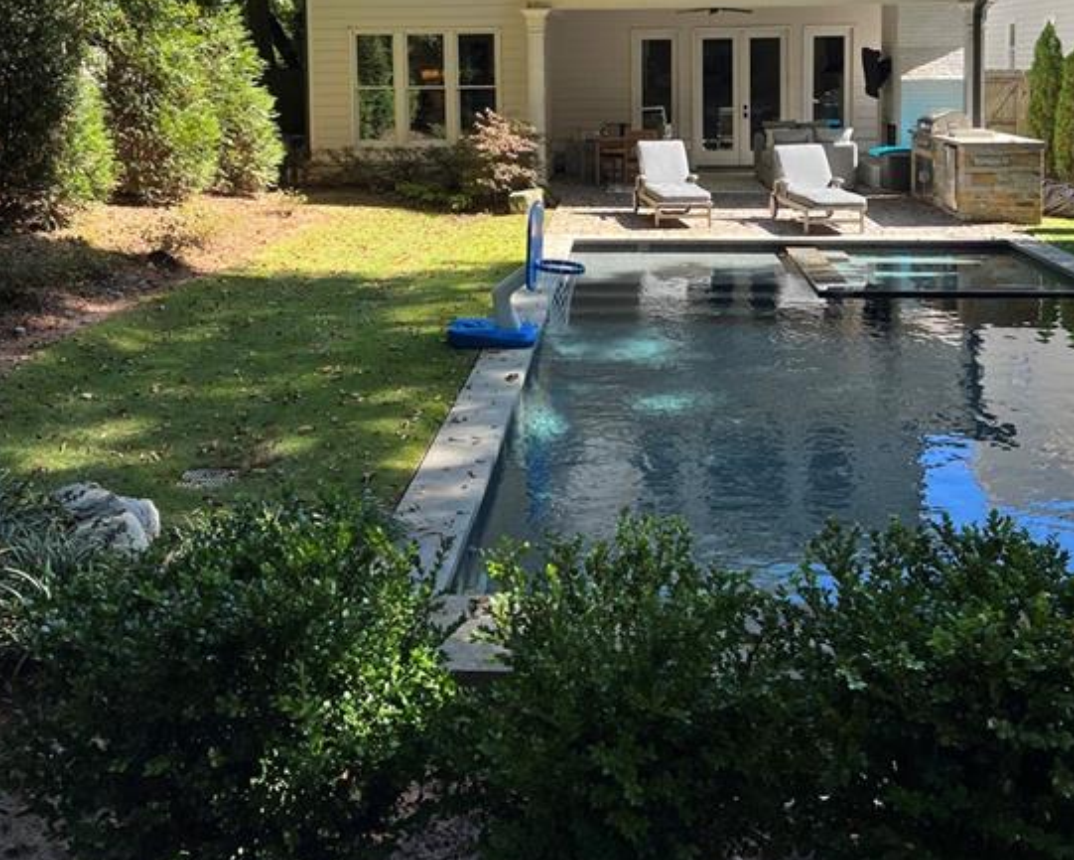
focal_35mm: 36
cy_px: 119
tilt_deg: -3.1
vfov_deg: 38.8
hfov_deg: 50.3
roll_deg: +0.8
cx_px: 552
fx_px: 1145
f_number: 1.5
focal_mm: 5.7
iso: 50
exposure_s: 1/1058
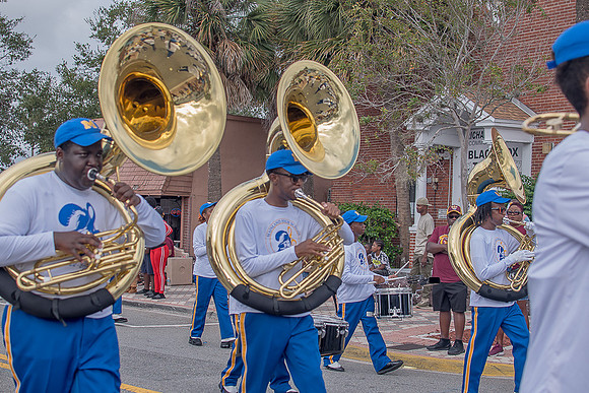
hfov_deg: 38.2
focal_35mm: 52
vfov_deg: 26.0
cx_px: 294
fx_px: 851
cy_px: 196
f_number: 4
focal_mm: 35
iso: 100
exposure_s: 1/500
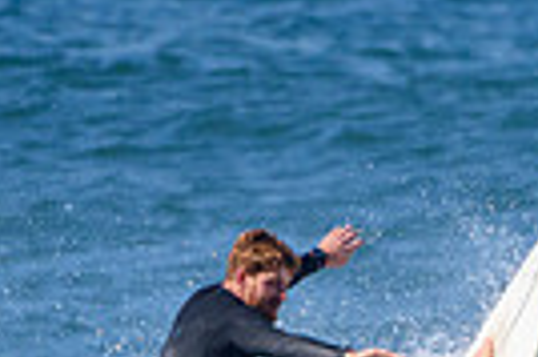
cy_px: 568
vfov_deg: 0.4
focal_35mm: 3258
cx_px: 574
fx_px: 48629
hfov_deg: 0.6
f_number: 5.6
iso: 720
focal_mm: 500
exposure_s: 1/4000
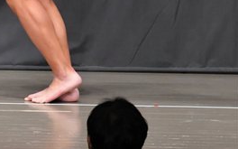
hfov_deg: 3.5
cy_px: -78
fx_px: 3924
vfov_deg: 2.2
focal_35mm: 605
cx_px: -110
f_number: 5.6
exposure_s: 1/400
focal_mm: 135
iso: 6400
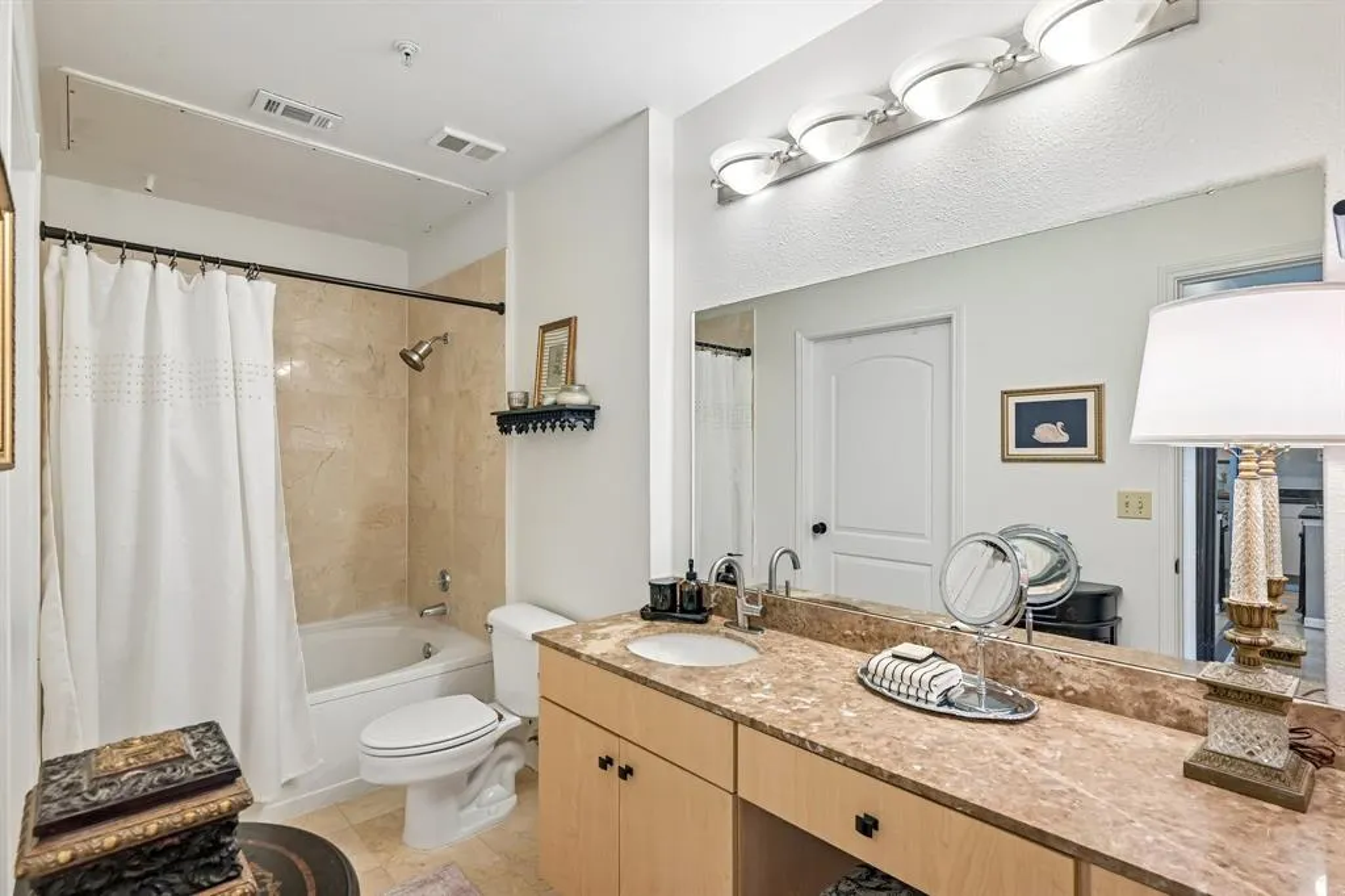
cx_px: 672
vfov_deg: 72.0
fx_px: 616
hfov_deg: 95.0
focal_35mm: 16
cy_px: 448
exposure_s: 1/25
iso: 400
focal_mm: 16.5
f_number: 8
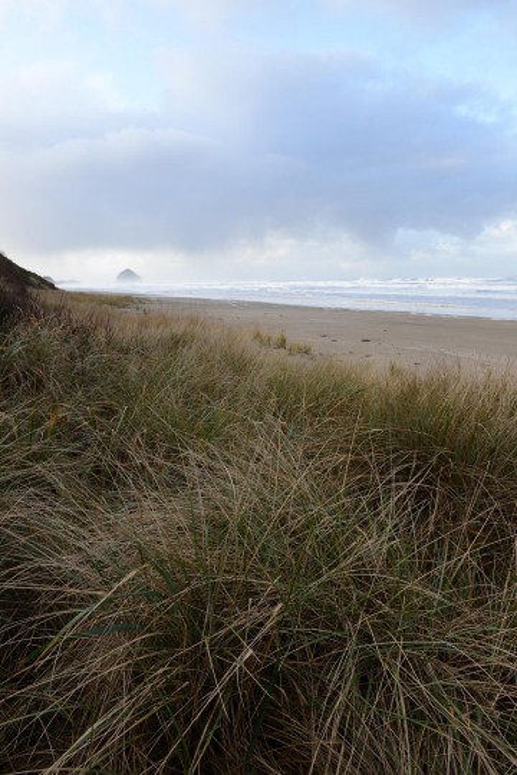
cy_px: 388
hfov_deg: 53.1
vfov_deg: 73.7
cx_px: 258
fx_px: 517
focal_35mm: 24
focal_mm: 24
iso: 320
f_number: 10
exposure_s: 1/80
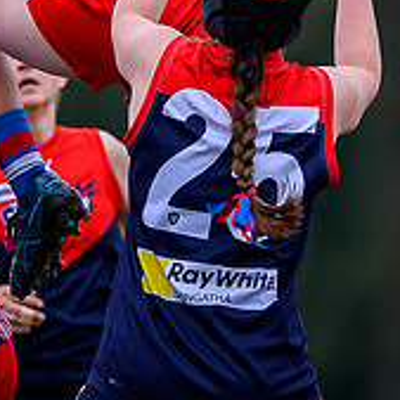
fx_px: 33664
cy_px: -8
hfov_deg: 0.7
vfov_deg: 0.7
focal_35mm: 2575
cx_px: 405
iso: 450
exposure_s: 1/1600
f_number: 4
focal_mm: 500
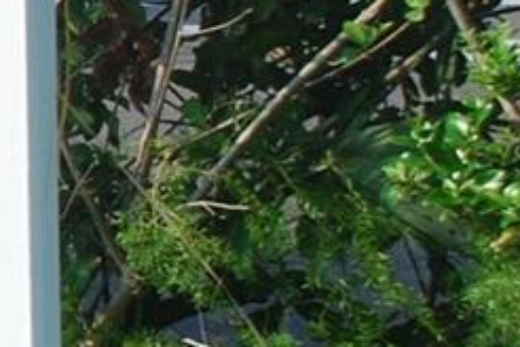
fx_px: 5647
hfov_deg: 5.0
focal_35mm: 391
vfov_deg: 3.5
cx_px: -989
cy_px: 159
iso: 200
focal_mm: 40
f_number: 10
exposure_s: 1/200
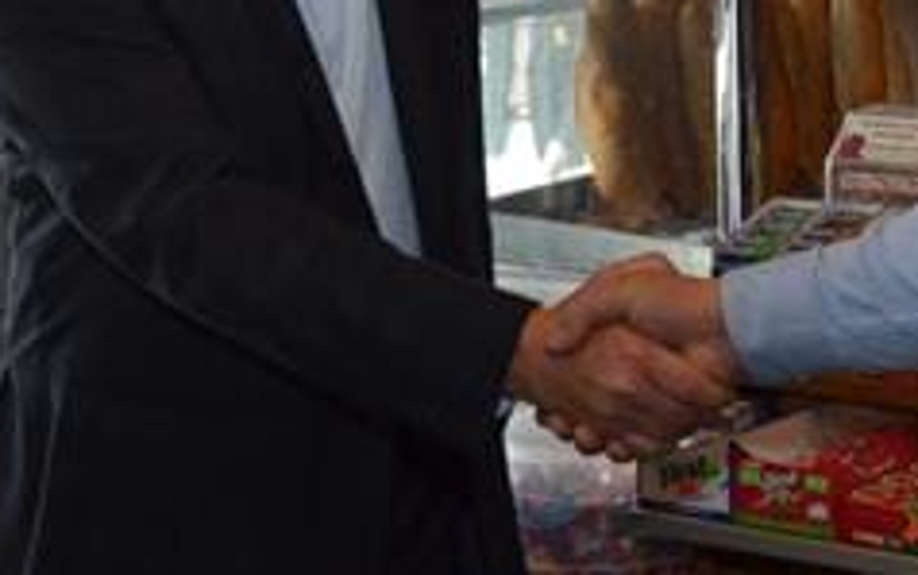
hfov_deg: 18.2
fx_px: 2696
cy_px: 96
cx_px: 1130
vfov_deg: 12.1
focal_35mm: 108
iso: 1250
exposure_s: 1/250
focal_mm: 21
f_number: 8
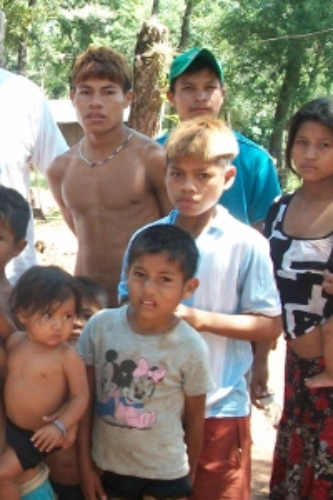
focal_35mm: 71
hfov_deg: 18.3
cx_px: -57
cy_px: 257
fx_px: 985
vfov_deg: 28.5
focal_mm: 5.7
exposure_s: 1/125
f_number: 2.9
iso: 80
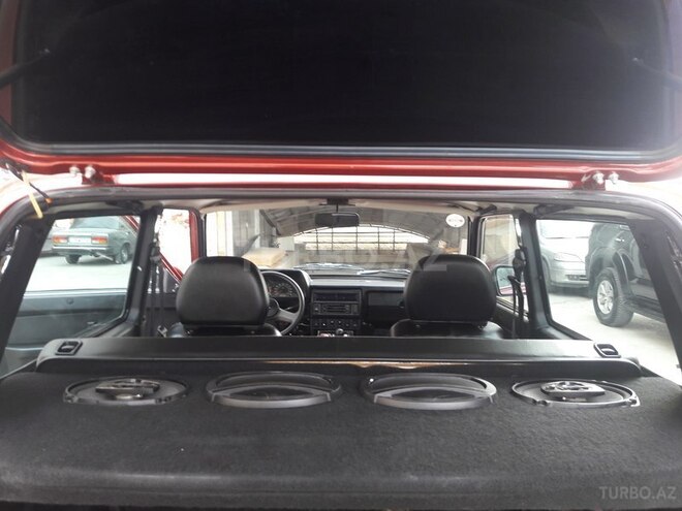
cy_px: 256
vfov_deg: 49.7
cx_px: 341
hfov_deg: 63.4
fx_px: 552
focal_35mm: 28
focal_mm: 3.7
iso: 40
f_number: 1.9
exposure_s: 1/33
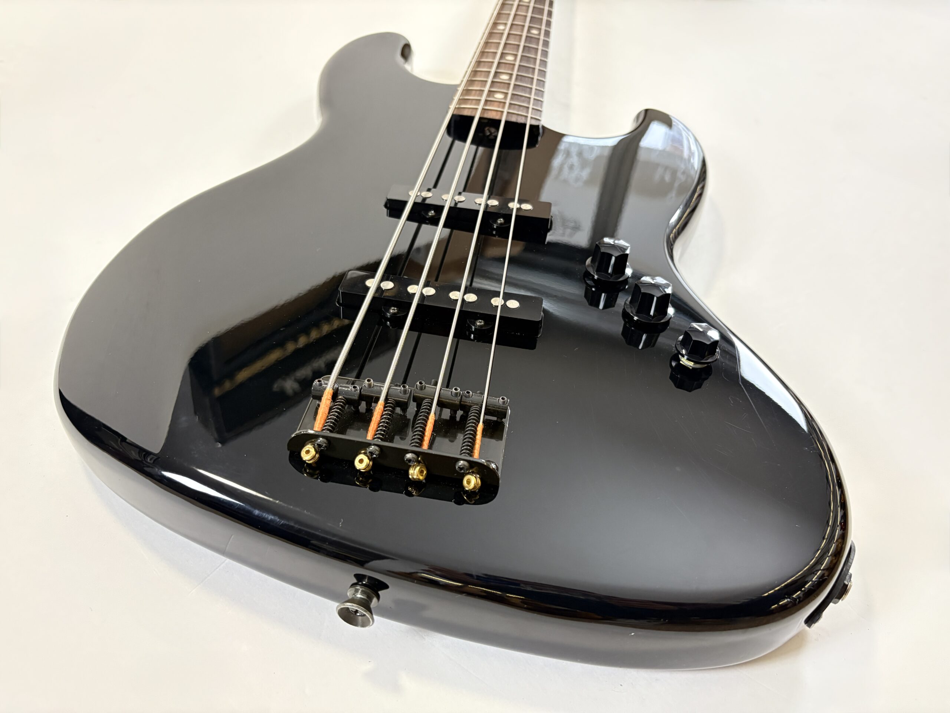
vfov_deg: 53.1
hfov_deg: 67.3
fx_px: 714
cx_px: 475
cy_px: 356
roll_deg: -5.7
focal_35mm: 26
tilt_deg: -41.4
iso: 400
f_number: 1.6
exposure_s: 1/33
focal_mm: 5.96
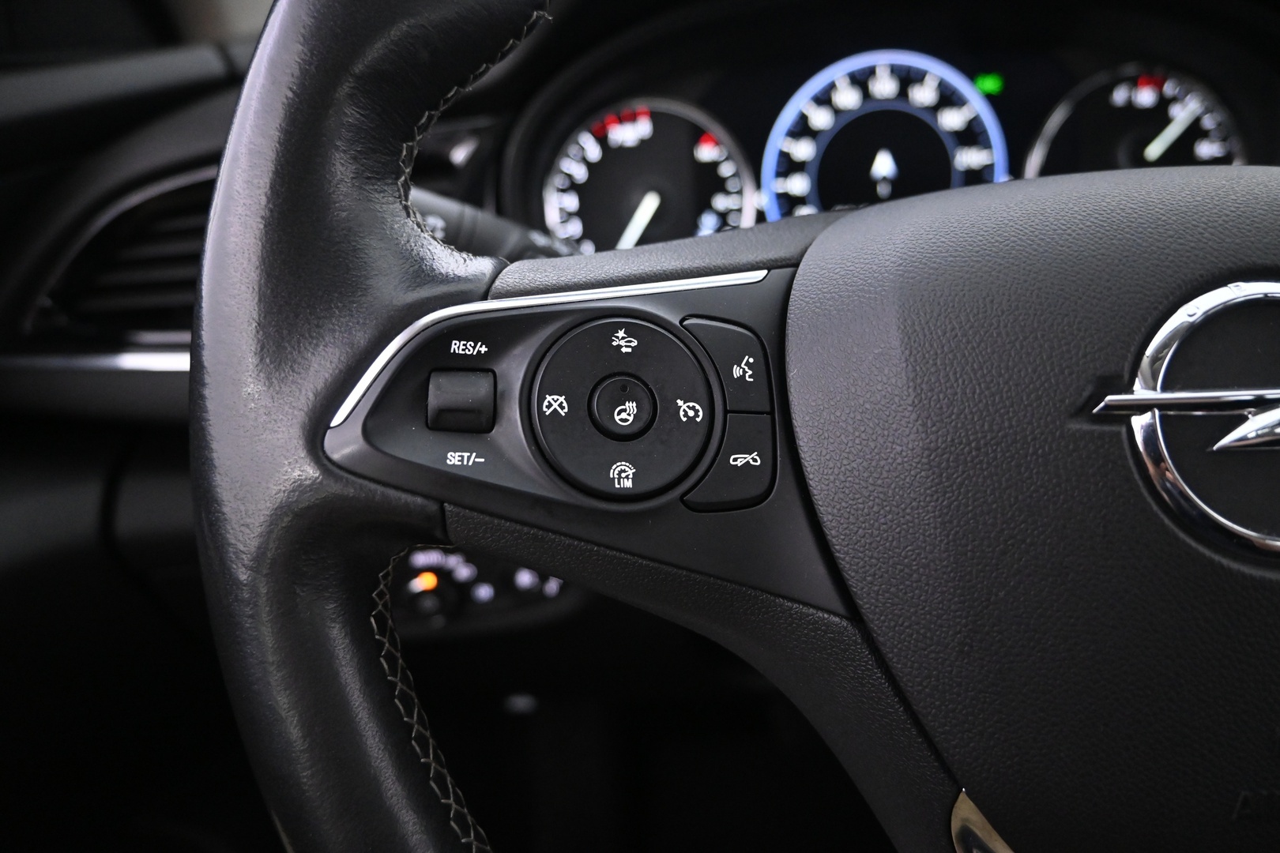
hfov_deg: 73.7
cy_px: 426
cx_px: 640
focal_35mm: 24
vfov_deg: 53.1
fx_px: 853
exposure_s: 1/25
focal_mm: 16
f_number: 3.5
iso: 3200
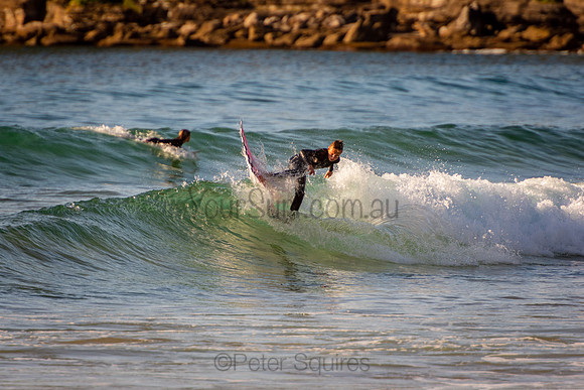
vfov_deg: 2.3
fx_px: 9735
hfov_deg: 3.4
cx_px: 292
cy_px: 195
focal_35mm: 600
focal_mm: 400
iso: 400
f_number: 5.6
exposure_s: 1/1250
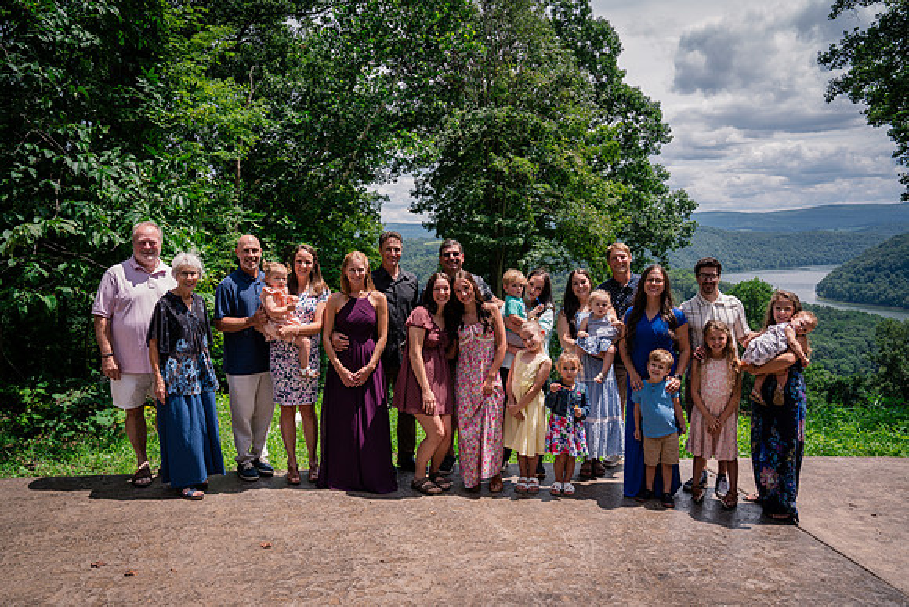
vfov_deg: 50.9
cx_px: 454
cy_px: 304
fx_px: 637
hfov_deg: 71.0
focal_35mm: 25
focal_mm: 25
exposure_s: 1/250
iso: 200
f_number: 8
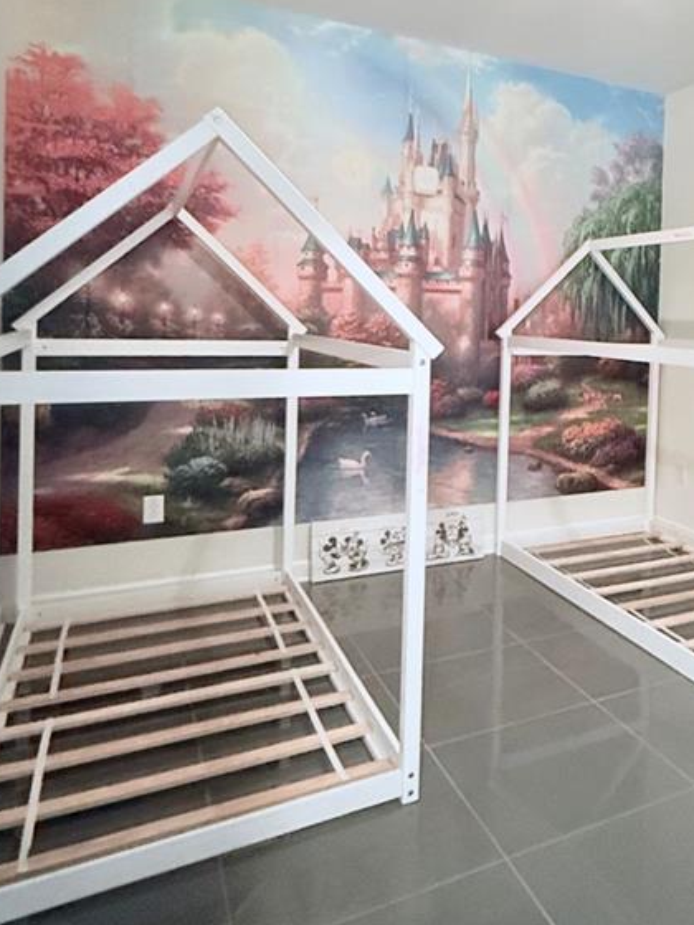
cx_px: 639
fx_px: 802
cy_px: 344
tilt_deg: -0.6
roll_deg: -1.7
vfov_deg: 59.2
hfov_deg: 42.5
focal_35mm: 30
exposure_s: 1/60
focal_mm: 2.22
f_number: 2.2
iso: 1250
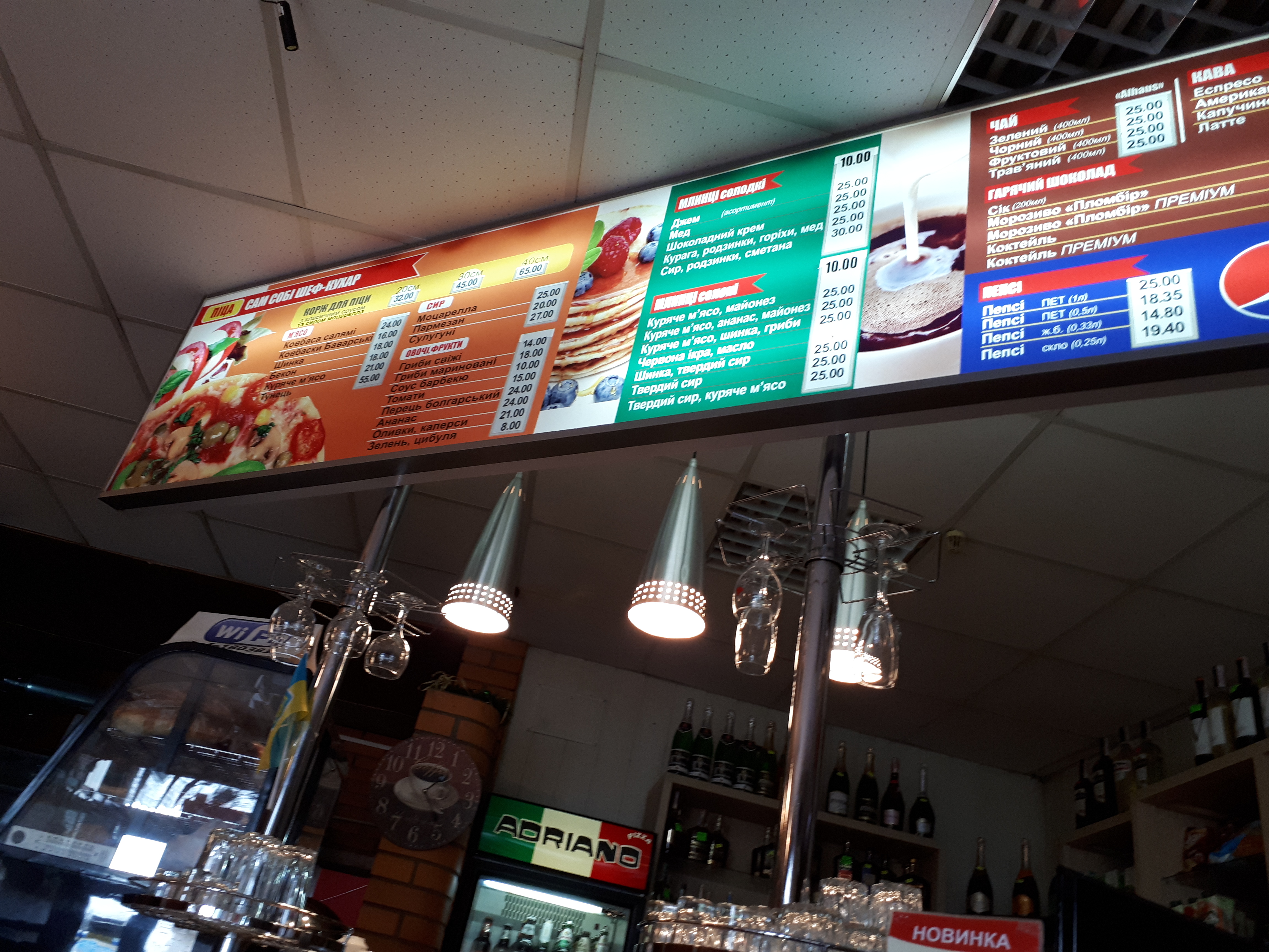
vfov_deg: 51.4
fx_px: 990
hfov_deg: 65.3
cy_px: 476
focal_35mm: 27
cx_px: 634
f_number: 1.9
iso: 125
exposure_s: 1/33
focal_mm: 3.6
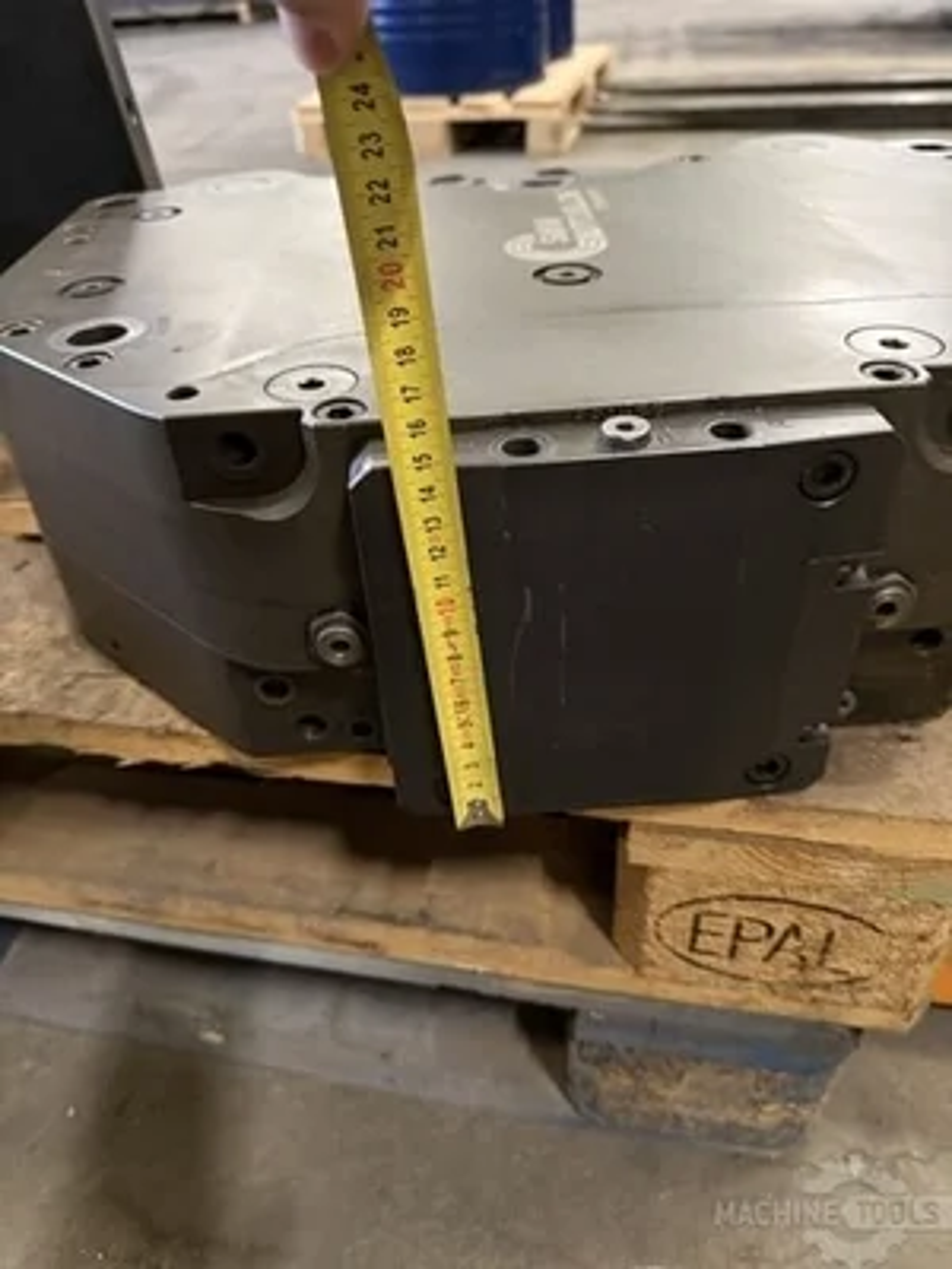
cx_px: 476
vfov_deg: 71.6
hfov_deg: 56.8
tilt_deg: -39.7
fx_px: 880
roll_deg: +2.9
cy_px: 634
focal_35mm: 24
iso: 1000
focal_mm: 6.76
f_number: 1.78
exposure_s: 1/33
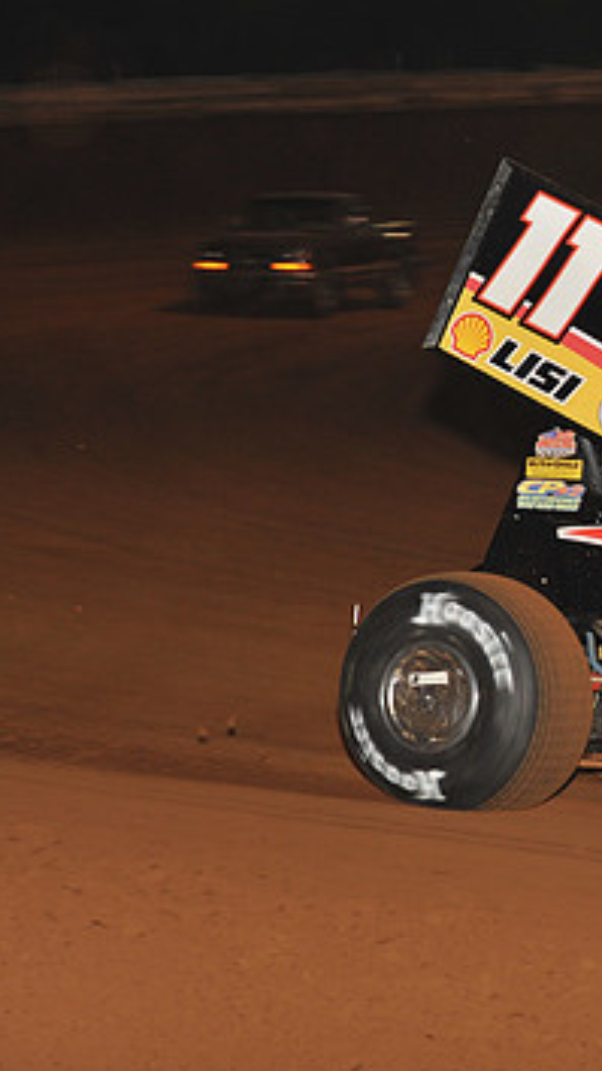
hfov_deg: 6.7
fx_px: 5110
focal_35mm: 180
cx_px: 814
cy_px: 532
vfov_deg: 12.0
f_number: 6.3
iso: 800
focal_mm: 105
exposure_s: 1/320
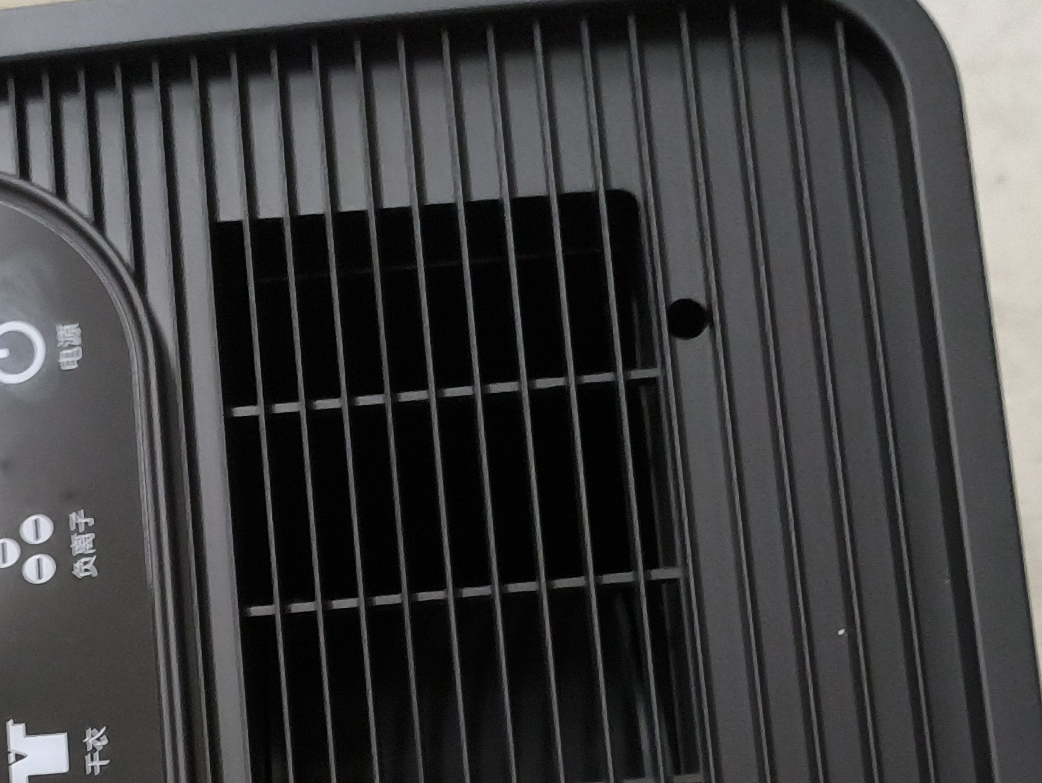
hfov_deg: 31.0
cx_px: 357
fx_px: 1867
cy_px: 876
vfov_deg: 22.3
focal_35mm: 62
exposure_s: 1/25
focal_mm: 4.69
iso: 1069
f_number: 1.79
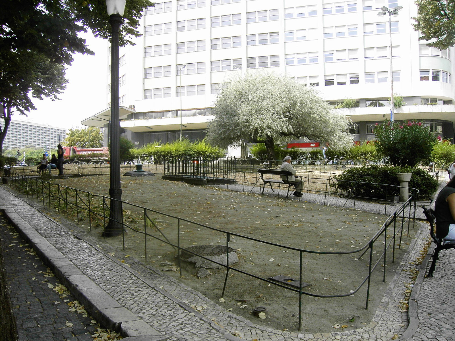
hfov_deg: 52.6
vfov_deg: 40.7
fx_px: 460
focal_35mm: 35
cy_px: 170
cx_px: 228
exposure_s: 1/100
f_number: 4.8
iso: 100
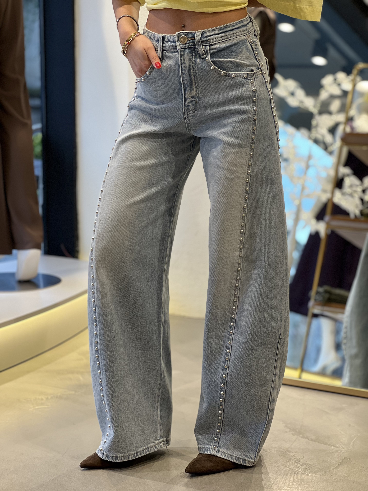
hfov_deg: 19.1
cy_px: 246
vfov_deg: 25.3
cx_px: 184
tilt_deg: -9.0
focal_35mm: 77
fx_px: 1091
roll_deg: +0.3
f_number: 2.8
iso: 100
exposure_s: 1/100
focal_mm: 9
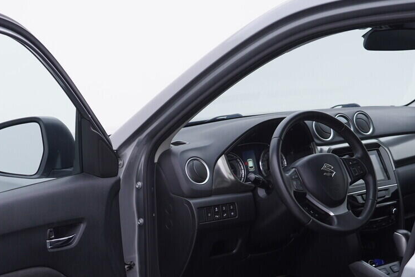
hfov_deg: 28.6
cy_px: 229
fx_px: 807
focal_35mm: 70
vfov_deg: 19.2
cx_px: 128
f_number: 3.5
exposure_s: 1/60
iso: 125
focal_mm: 24
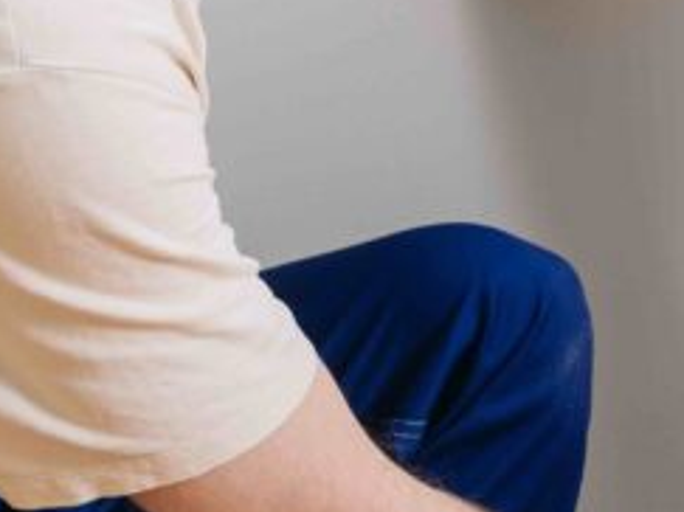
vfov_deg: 10.3
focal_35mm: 142
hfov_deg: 13.3
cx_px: 935
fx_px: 2804
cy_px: -4
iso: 250
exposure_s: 1/160
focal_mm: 35
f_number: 5.6
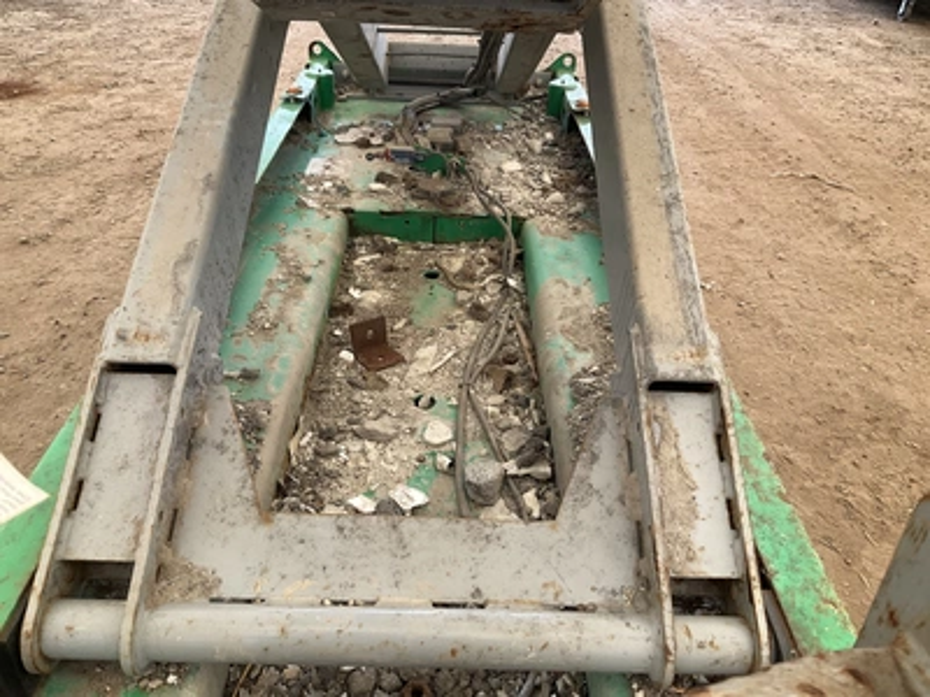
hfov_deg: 61.7
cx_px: 465
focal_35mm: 29
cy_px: 348
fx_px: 779
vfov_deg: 48.2
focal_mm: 3
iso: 50
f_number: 1.8
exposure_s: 1/122
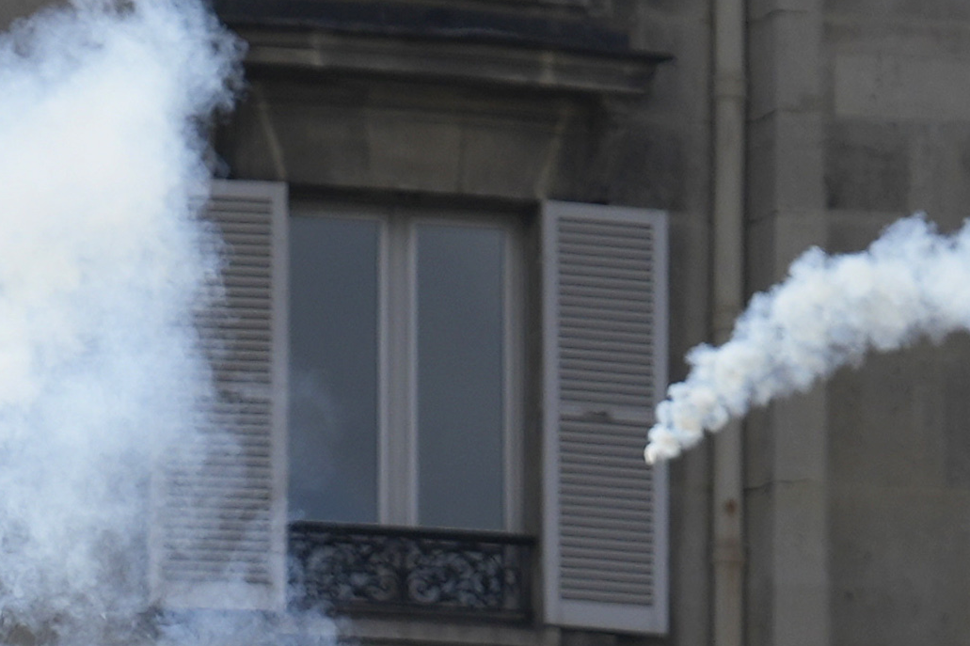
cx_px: 1327
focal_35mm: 374
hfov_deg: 5.5
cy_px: 1735
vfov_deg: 3.6
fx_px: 10075
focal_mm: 55
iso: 100
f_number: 2.8
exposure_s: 1/3200
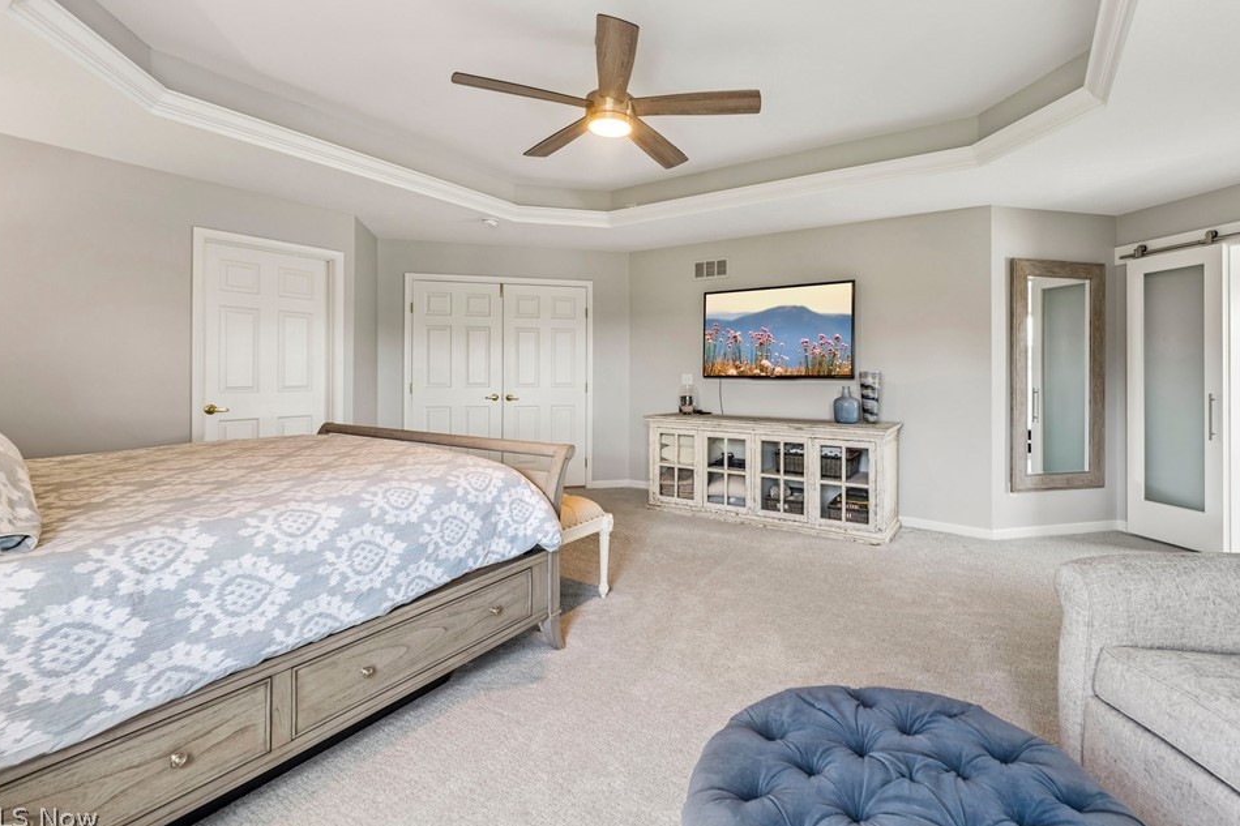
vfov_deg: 73.5
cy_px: 367
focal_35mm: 16
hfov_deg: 96.5
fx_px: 551
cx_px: 675
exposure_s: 1/25
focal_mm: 14
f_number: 5.6
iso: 200
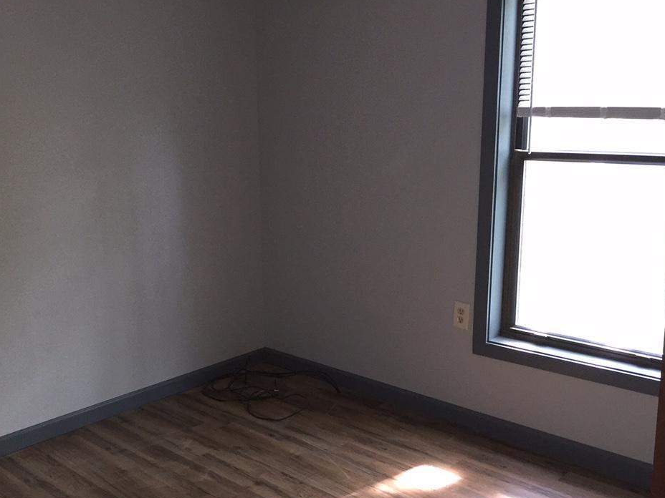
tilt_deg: -14.2
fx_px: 768
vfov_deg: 35.9
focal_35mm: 40
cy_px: 290
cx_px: 239
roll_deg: +1.9
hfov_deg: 46.3
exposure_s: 1/30
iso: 200
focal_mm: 4.15
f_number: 2.2
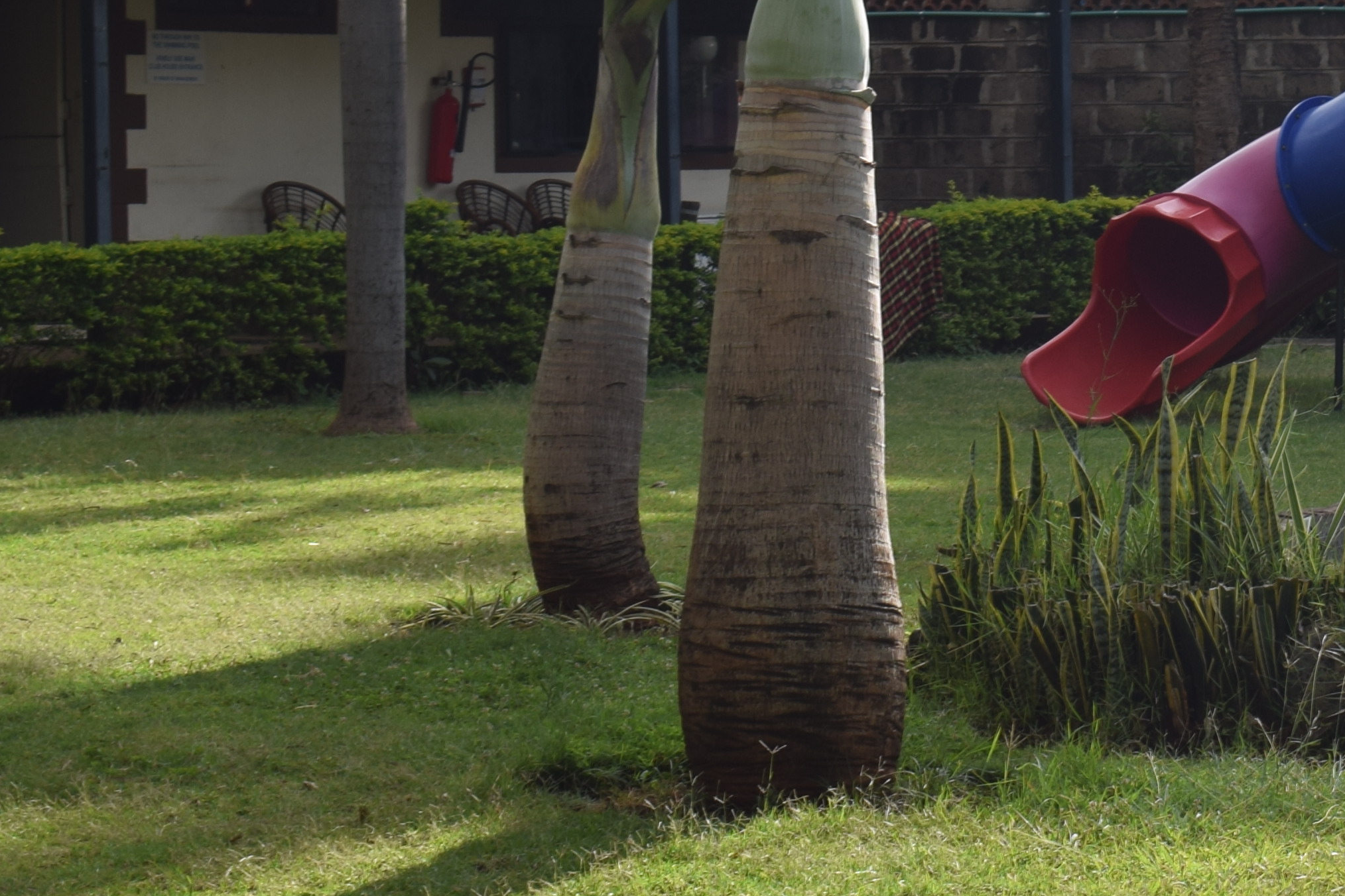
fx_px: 5305
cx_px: 1533
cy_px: 397
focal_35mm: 142
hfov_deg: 14.1
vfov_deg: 9.7
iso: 100
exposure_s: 1/200
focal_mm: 32
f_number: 7.1
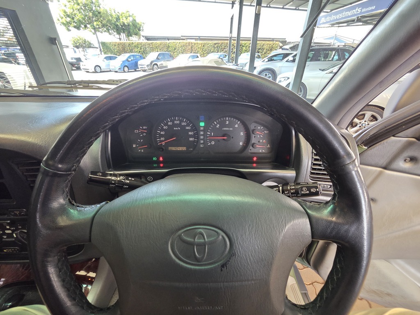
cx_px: 210
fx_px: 158
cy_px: 158
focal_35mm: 13
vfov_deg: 89.9
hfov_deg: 106.2
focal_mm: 2.2
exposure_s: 1/50
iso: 320
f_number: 2.2
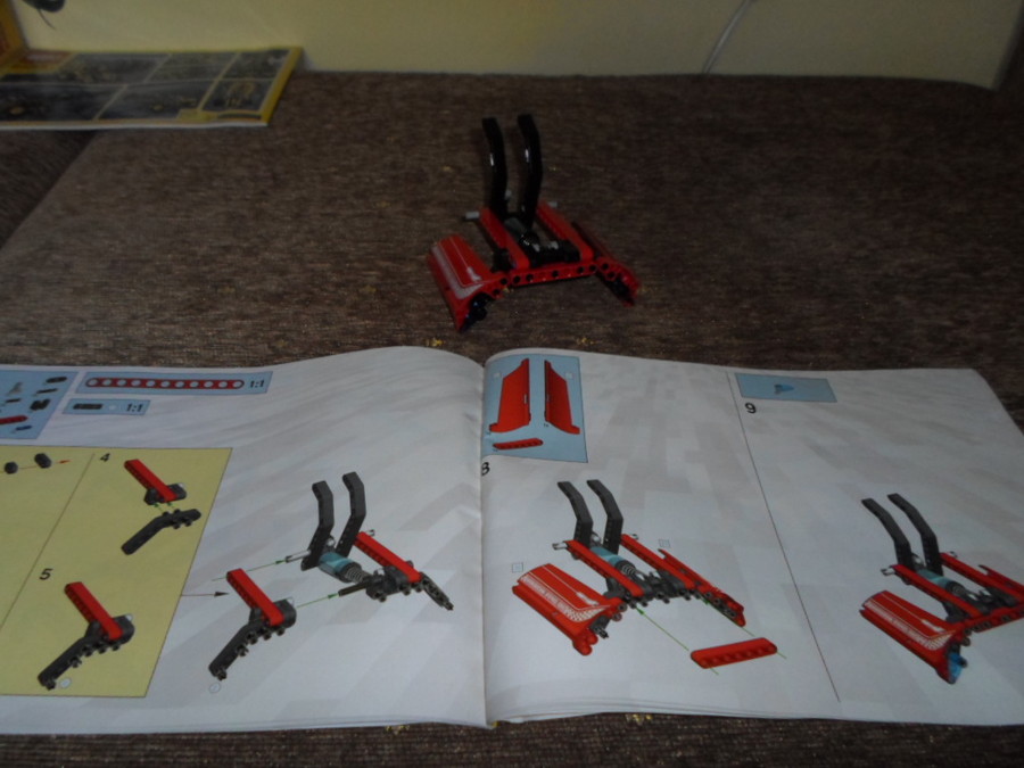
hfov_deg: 69.4
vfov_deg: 54.9
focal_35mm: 25
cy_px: 384
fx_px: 740
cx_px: 512
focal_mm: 4.5
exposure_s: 1/15
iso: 400
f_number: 2.5
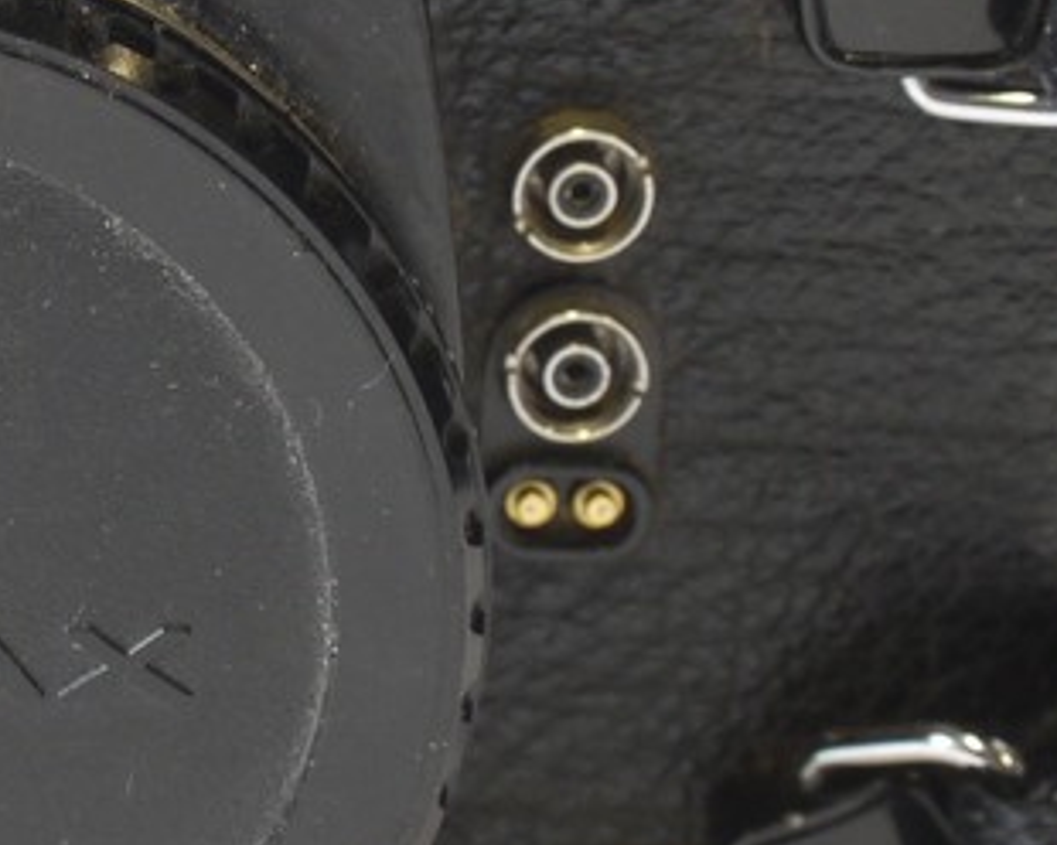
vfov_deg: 6.8
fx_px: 7101
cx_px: -286
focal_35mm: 227
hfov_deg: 8.4
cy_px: 72
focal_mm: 30
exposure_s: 1/30
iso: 400
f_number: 7.1
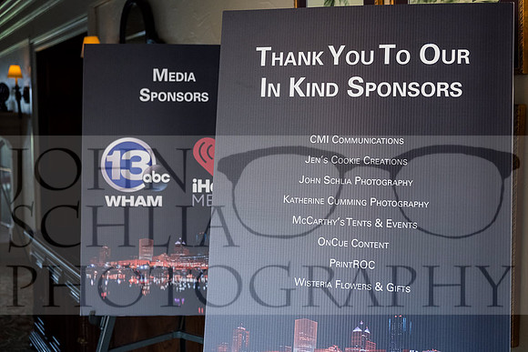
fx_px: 631
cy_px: 176
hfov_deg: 45.4
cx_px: 264
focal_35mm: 43
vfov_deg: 31.2
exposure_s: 1/160
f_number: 3.2
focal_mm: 28.9
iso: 800
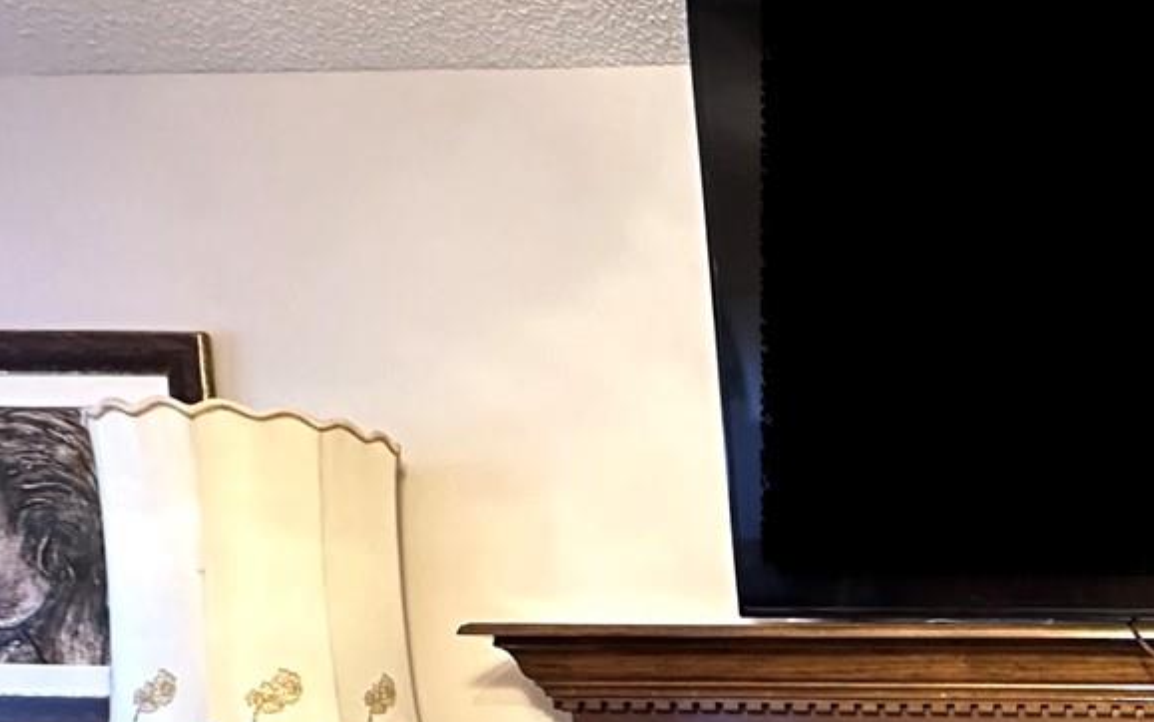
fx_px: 1290
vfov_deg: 27.2
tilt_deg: -8.8
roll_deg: -0.6
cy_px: 890
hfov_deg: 42.6
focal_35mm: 41
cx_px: 1114
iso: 1000
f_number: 2.2
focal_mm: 2.22
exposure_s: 1/40
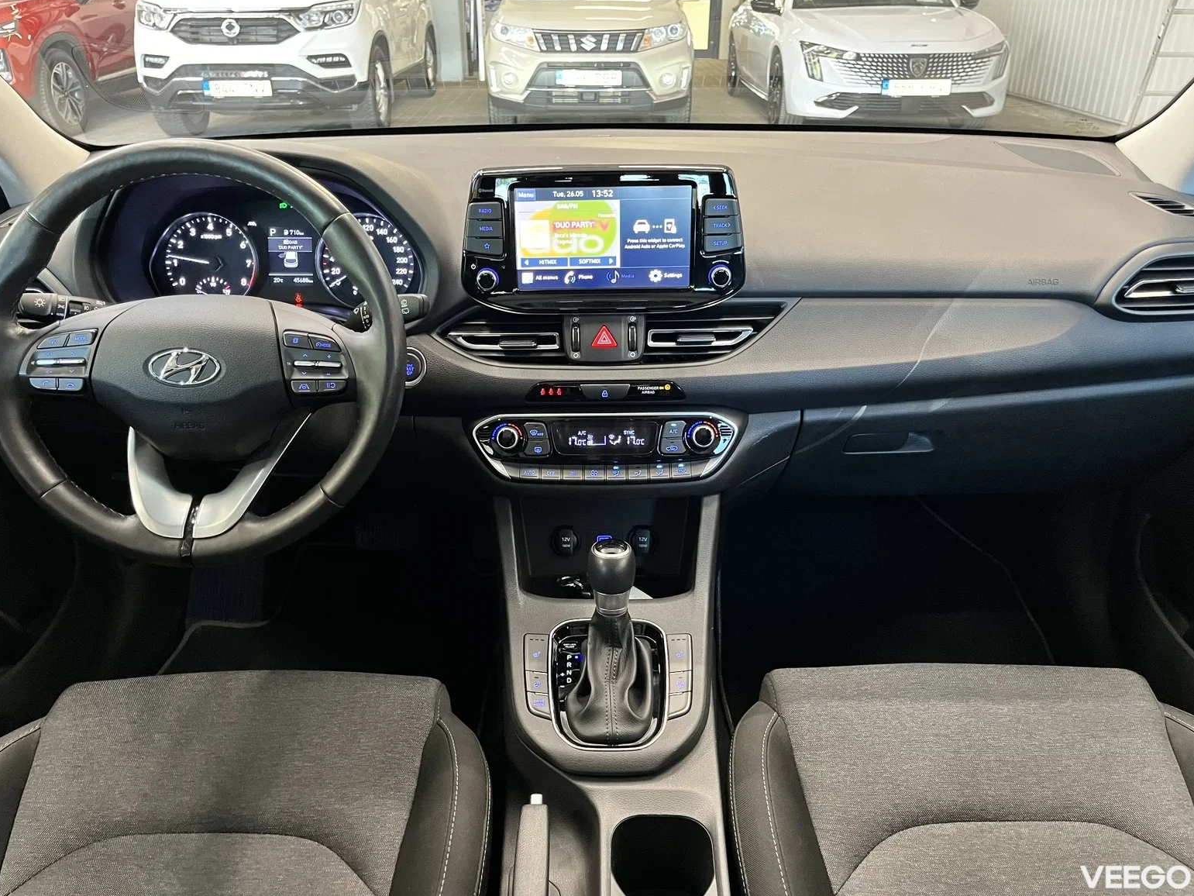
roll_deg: +0.6
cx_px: 580
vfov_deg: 51.4
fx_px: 931
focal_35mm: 27
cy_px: 432
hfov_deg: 65.3
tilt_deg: -26.1
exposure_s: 1/50
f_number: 1.6
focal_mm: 5.1
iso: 400
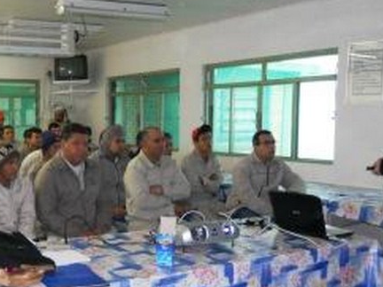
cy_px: 185
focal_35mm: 50
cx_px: 74
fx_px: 553
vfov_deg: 29.0
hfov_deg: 36.8
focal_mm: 4.9
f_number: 3.2
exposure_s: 1/25
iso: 320
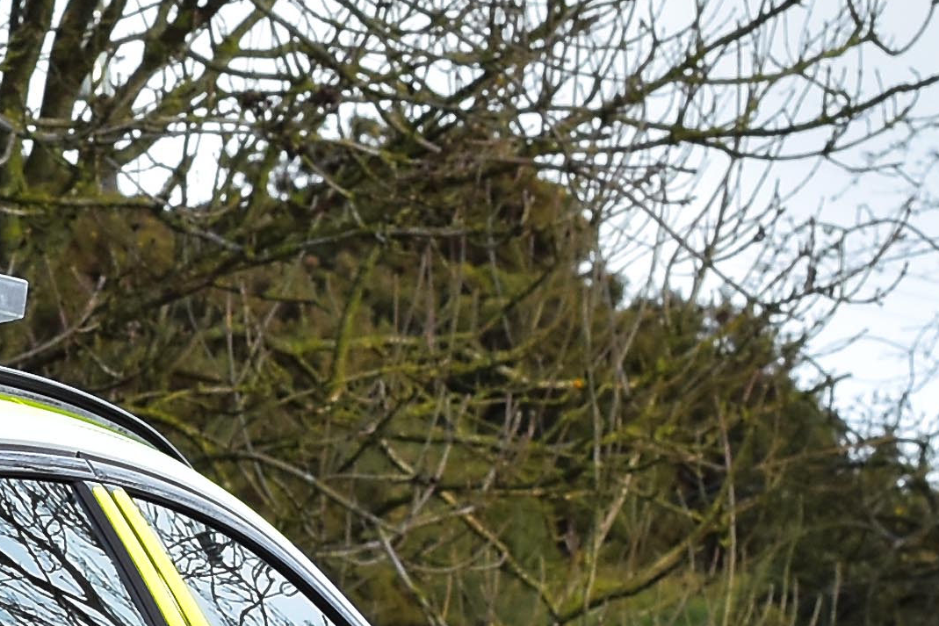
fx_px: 10982
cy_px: 669
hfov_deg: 4.9
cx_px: -336
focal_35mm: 421
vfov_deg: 3.3
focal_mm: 50
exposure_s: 1/100
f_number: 8
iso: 100
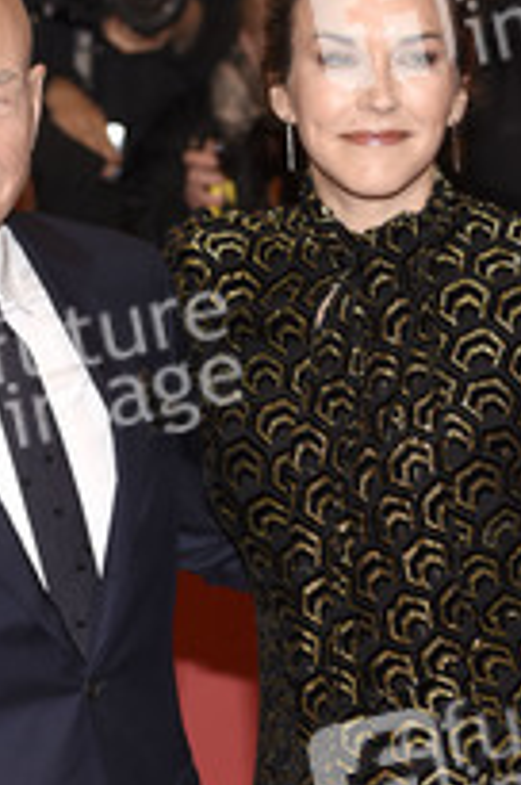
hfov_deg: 6.7
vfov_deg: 10.0
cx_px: 157
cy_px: 574
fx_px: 4465
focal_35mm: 205
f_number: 4
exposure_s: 1/640
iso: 400
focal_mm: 70
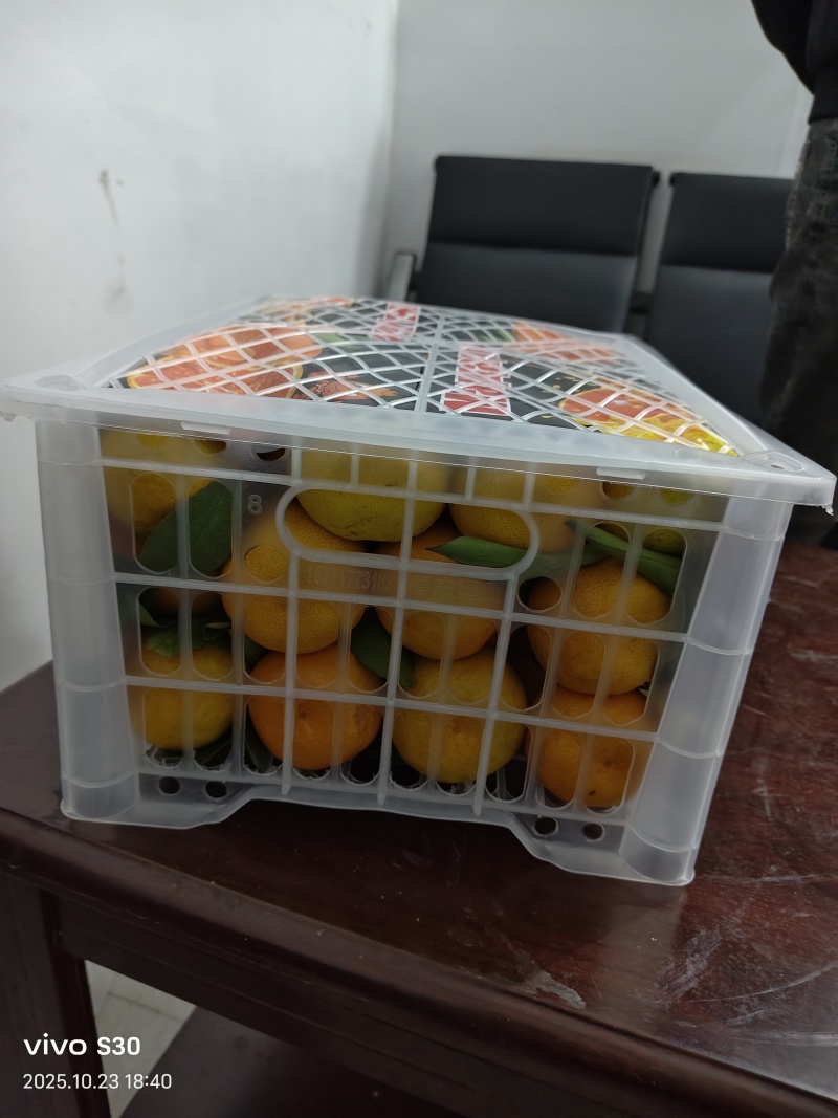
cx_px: 419
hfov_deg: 58.9
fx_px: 743
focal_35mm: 23
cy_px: 559
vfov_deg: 73.9
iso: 1175
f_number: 1.88
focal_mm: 5.56
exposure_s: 1/33.3
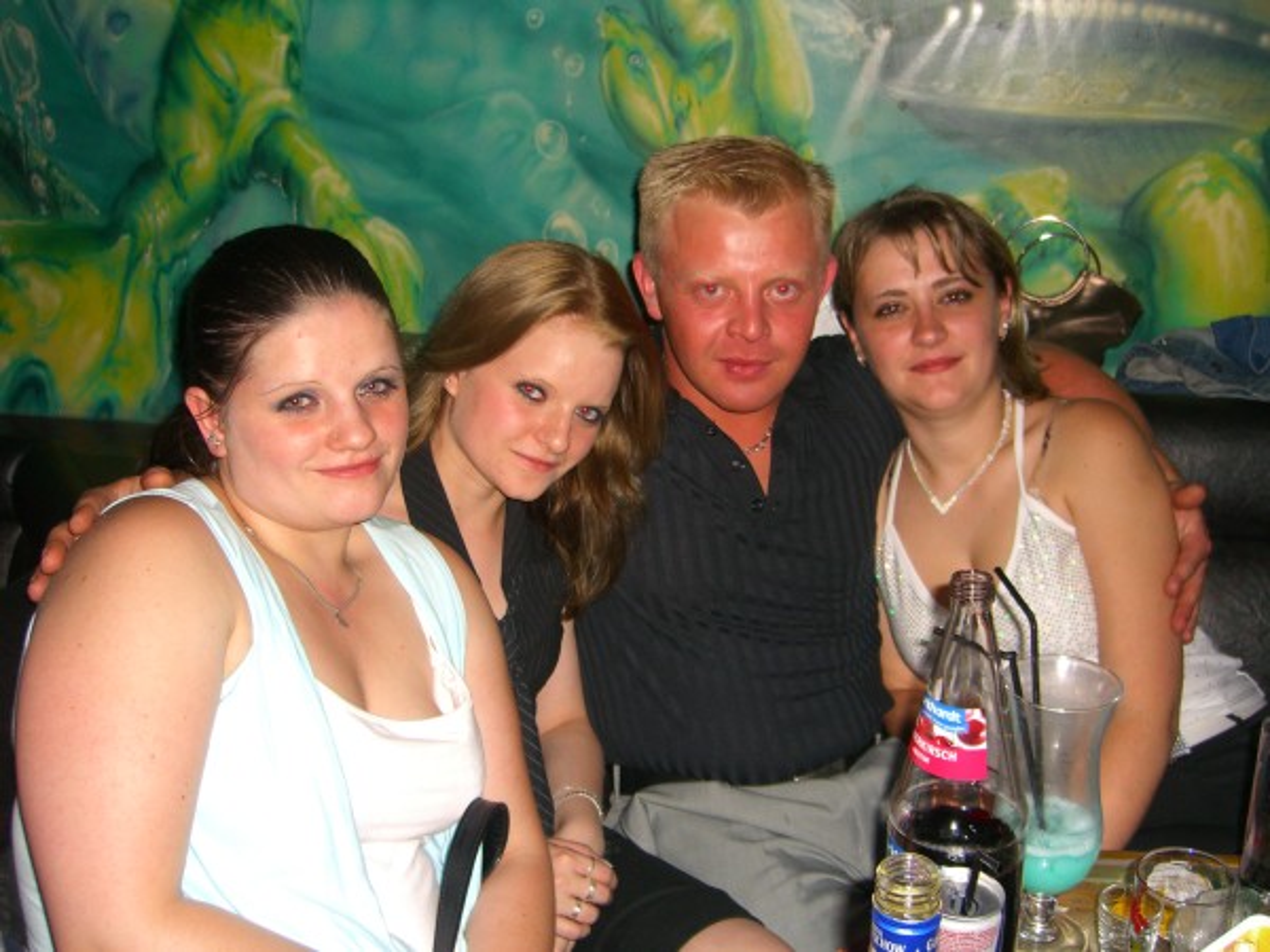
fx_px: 1394
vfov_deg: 37.7
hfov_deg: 49.0
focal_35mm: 38
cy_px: 476
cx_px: 635
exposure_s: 1/60
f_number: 2.8
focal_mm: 7.9
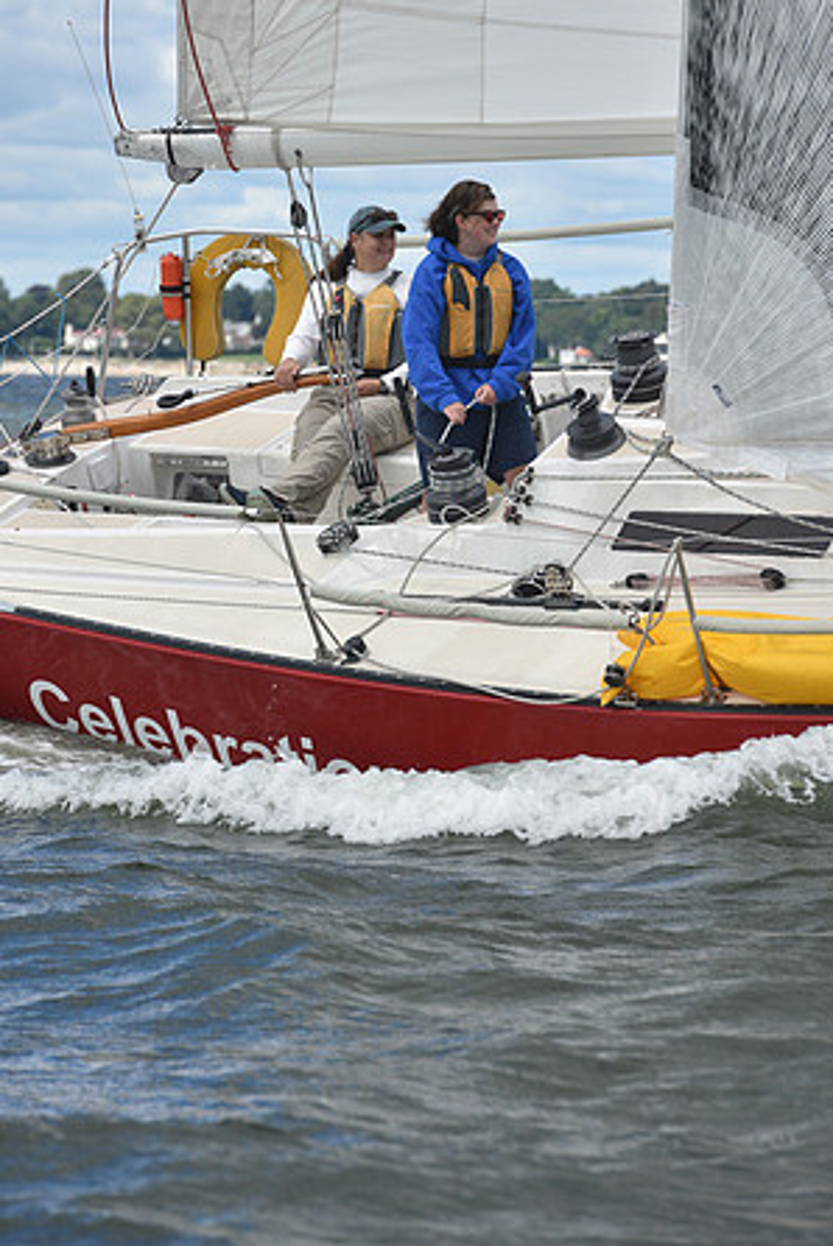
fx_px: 9009
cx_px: 384
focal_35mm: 260
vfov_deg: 7.9
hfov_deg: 5.3
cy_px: 464
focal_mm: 200
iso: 250
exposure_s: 1/800
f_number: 9
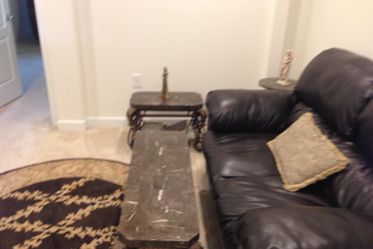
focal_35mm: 35
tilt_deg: -22.7
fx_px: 363
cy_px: 129
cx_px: 187
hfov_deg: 54.4
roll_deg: -0.8
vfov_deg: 37.8
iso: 125
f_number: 2.4
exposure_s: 1/20
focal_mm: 4.12
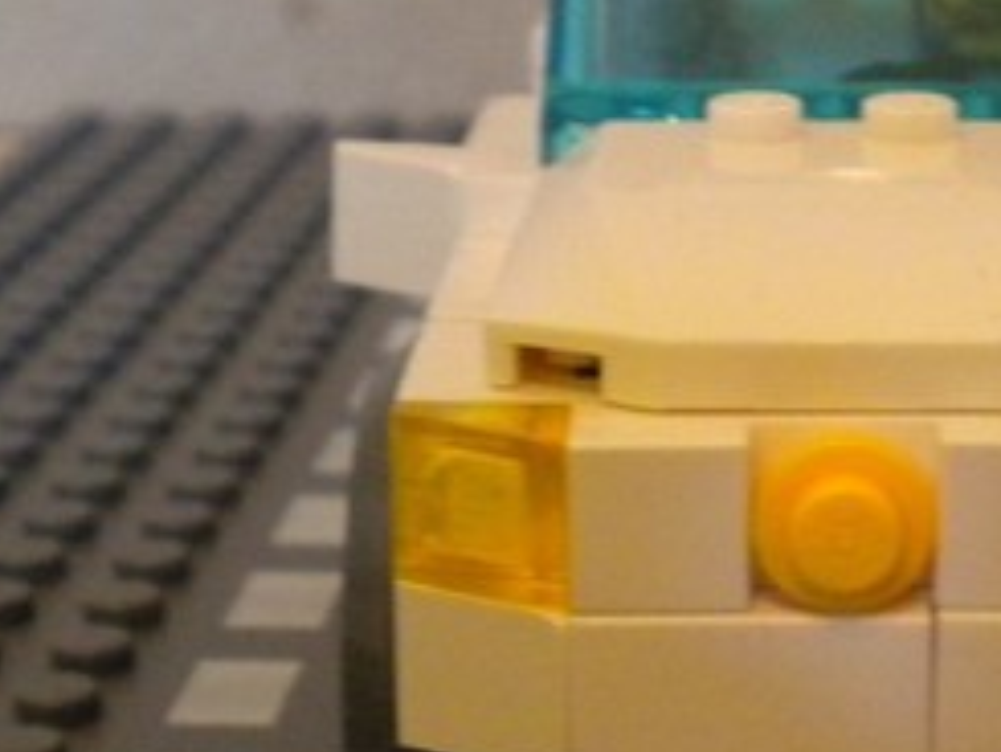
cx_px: 846
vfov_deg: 13.8
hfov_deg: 18.2
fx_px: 3096
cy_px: 315
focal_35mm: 107
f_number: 3.5
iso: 800
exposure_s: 1/35.5
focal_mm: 7.4
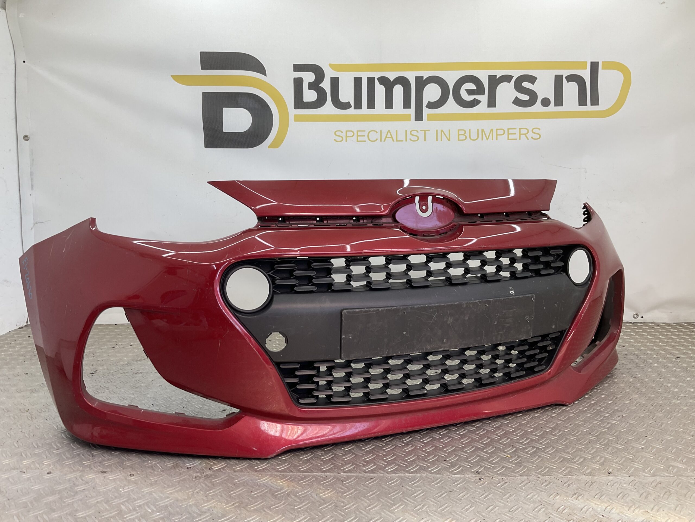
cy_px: 261
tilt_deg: -9.6
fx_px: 582
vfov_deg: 48.2
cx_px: 348
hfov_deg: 61.7
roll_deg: -1.6
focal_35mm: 29
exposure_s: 1/120
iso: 16
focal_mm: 3
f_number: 1.8
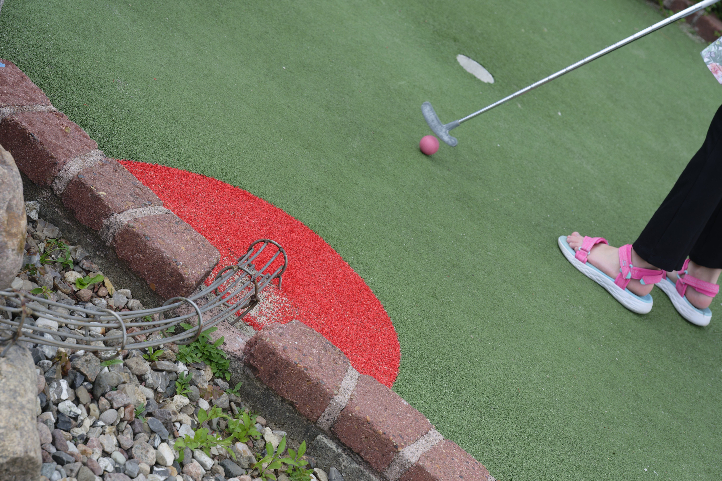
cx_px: 361
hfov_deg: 19.8
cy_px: 240
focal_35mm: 103
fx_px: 2066
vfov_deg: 13.3
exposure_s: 1/200
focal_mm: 103
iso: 400
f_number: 10
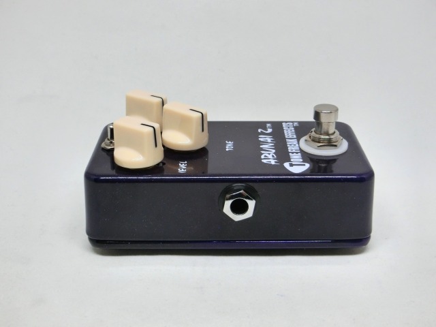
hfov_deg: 36.8
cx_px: 218
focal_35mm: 52
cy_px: 164
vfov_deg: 28.0
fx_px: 655
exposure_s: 1/125
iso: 160
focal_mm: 9.3
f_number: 4.7
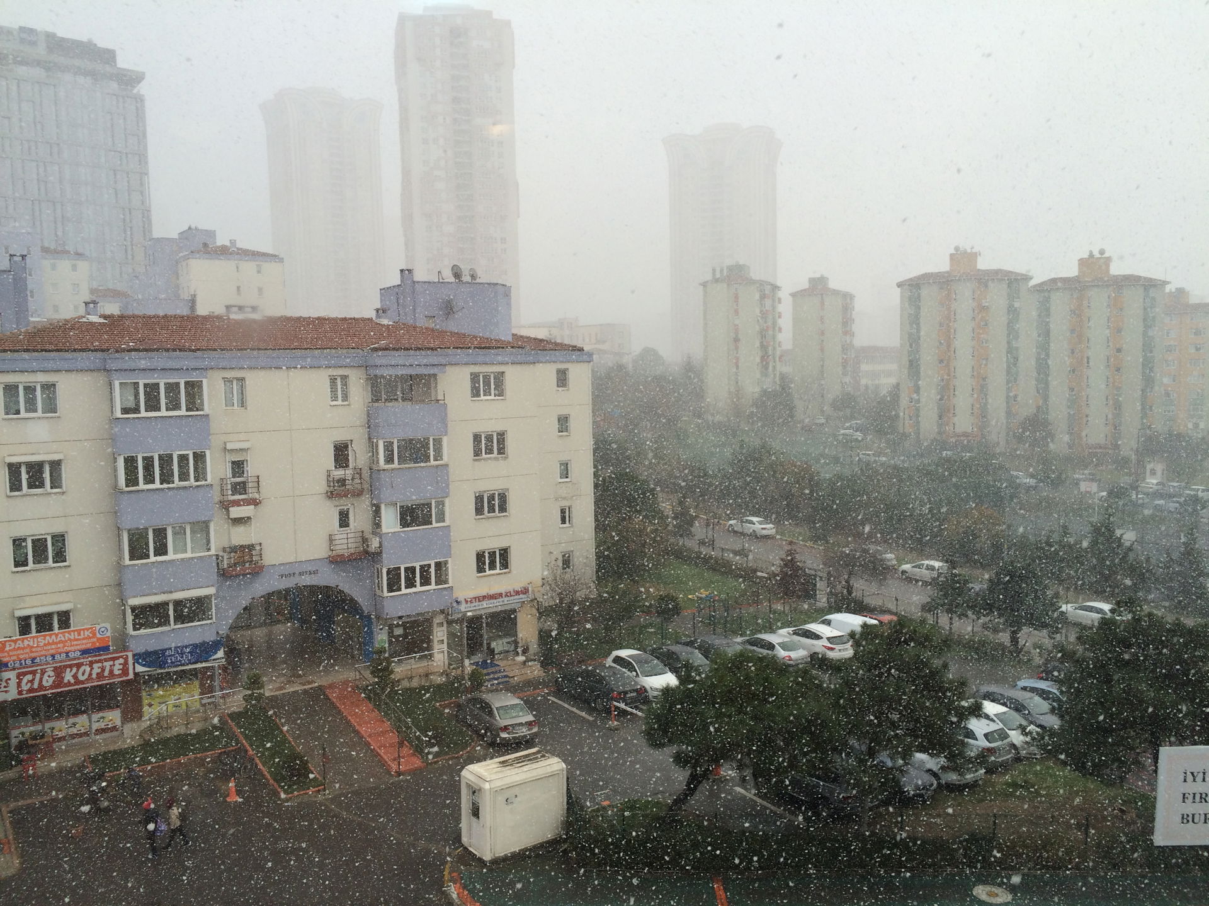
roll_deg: +1.7
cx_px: 604
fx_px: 1013
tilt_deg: -7.2
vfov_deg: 48.2
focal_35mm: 29
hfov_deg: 61.7
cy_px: 453
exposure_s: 1/146
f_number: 2.2
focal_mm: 4.15
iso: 32
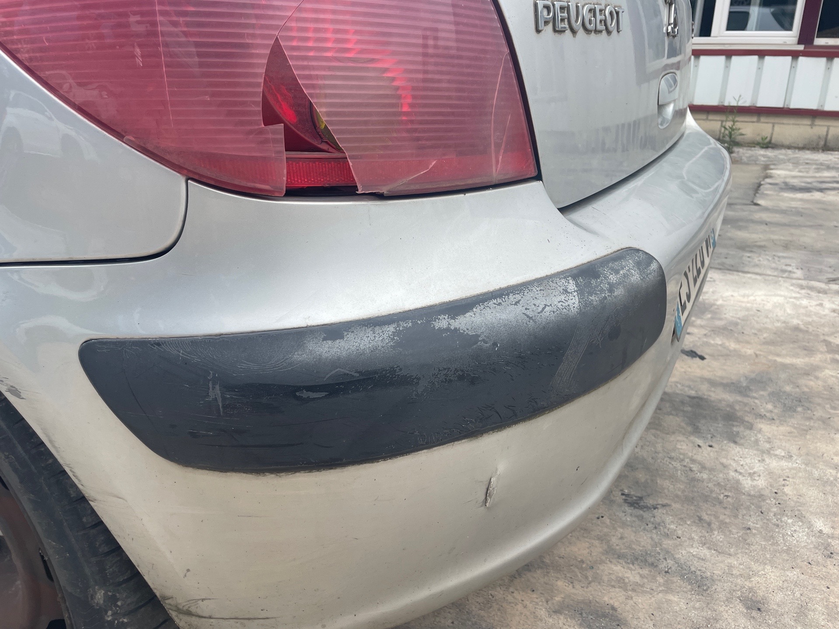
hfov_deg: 67.3
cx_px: 420
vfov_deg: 53.1
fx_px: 630
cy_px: 314
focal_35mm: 26
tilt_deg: -22.0
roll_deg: +1.0
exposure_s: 1/1033
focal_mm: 4.2
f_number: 1.6
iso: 32
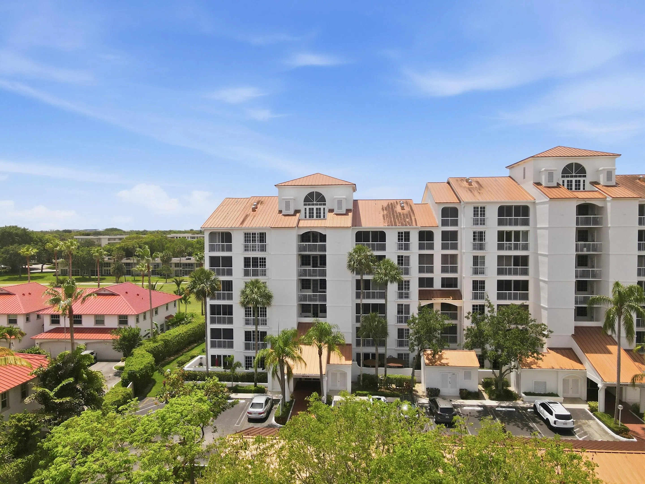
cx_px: 322
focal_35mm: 24
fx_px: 447
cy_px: 242
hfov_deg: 71.6
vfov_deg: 56.8
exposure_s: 1/20
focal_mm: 4.5
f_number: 2.8
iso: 100
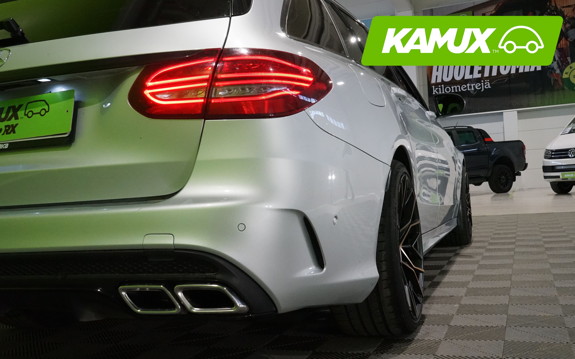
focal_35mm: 38
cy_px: 190
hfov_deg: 51.5
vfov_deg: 33.6
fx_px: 595
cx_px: 288
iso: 6400
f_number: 14
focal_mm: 37
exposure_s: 1/80
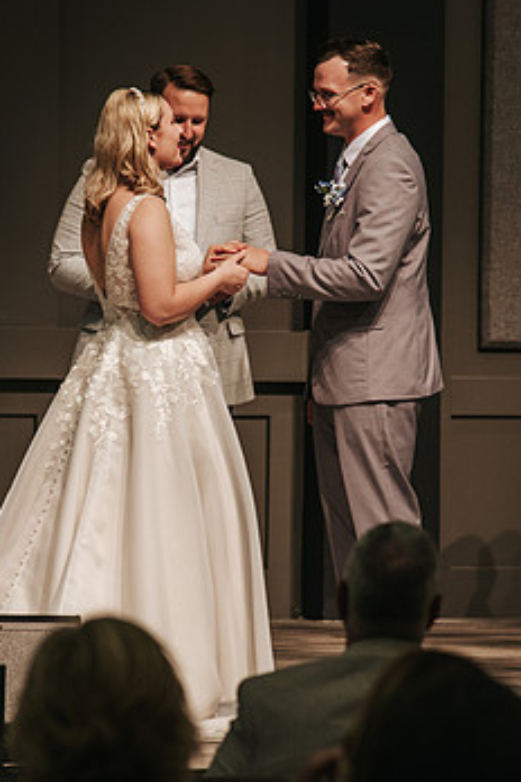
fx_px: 5275
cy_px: 353
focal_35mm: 243
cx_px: 218
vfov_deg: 8.5
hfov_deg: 5.7
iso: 1000
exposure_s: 1/200
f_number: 4
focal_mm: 120
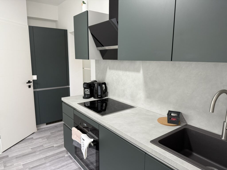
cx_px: 114
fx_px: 157
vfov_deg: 56.8
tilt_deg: -8.9
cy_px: 85
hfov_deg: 71.6
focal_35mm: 24
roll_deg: -0.3
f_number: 1.78
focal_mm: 6.76
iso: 160
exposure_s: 1/50
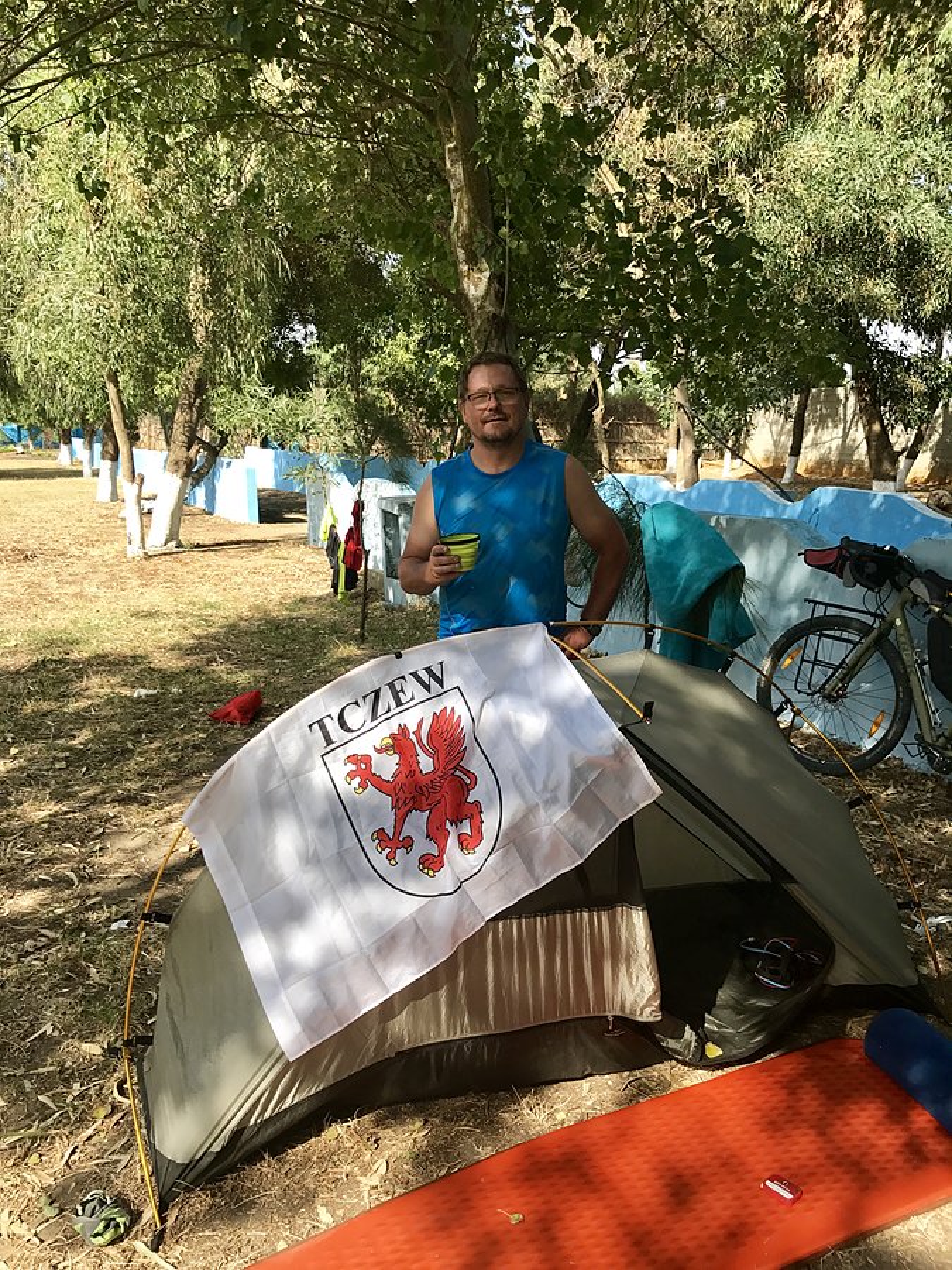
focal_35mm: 28
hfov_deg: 49.7
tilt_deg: -11.0
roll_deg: -0.2
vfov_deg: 63.4
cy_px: 635
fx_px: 1027
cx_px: 476
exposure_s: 1/785
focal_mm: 3.99
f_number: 1.8
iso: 20
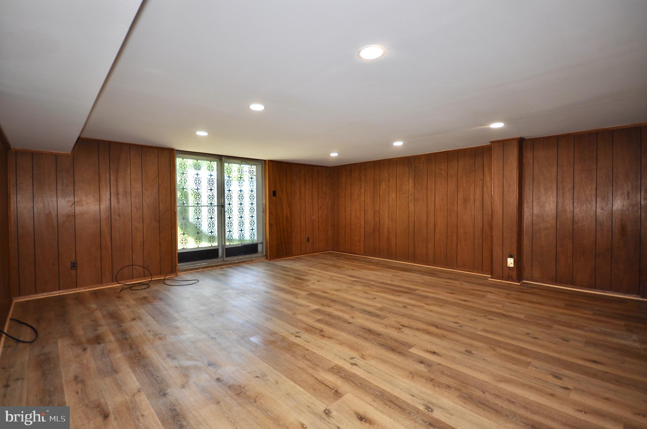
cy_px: 214
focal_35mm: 15
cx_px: 324
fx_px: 269
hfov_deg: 100.5
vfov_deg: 77.1
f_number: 4
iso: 100
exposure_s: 1/60
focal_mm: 10
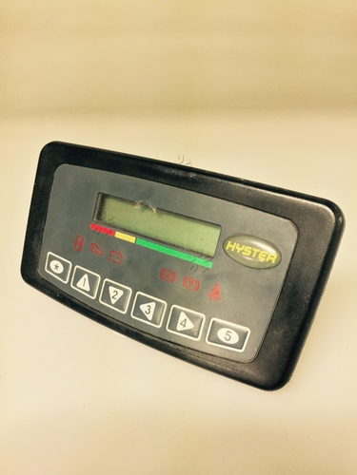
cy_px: 238
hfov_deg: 48.2
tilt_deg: -29.9
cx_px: 178
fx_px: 399
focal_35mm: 29
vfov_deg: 61.7
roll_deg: +0.4
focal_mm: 4.15
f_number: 2.2
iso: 250
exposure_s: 1/25
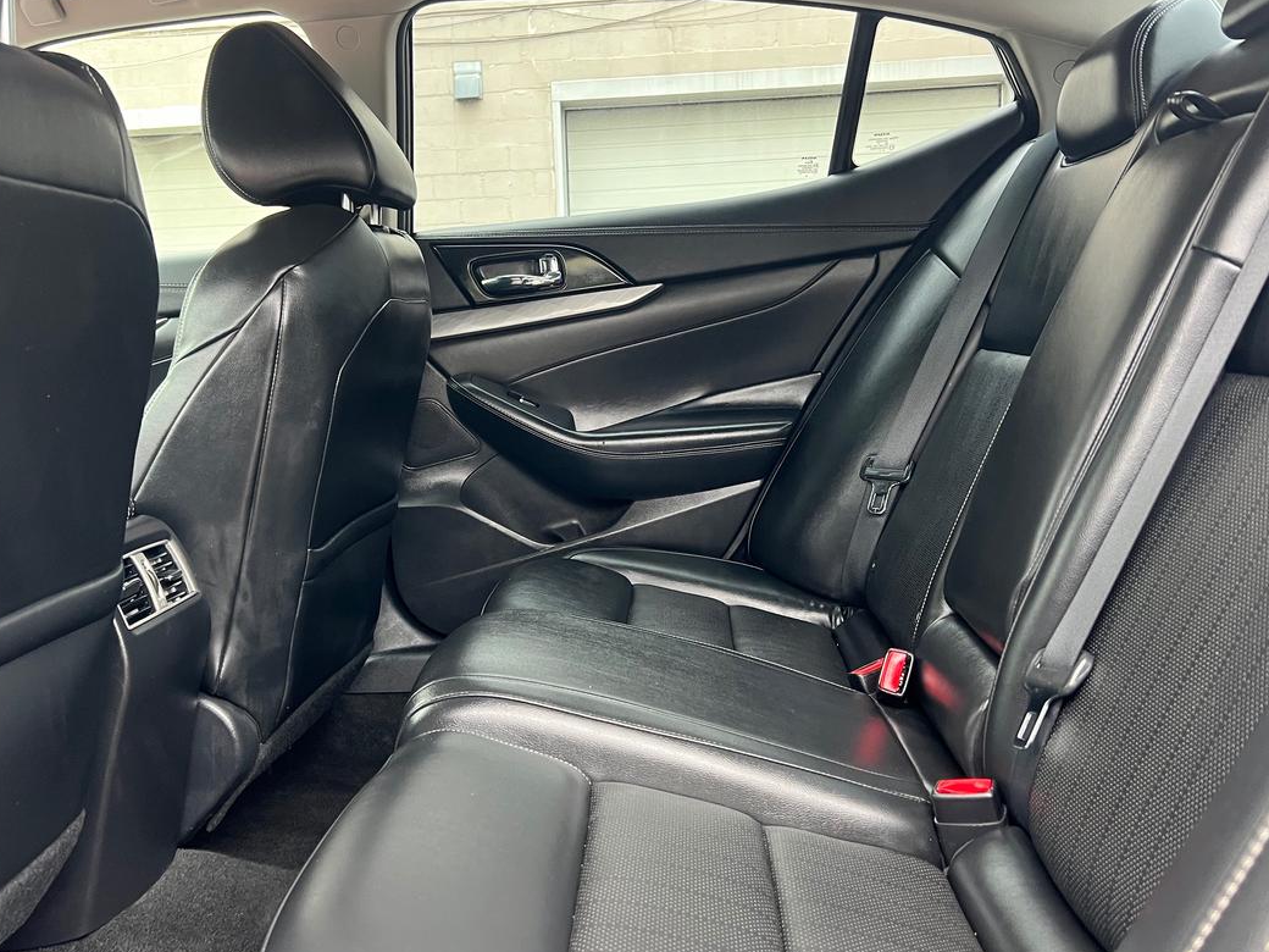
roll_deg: +3.2
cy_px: 500
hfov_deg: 56.6
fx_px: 1173
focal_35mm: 32
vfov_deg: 44.1
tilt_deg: -7.8
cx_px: 548
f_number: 1.5
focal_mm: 5.7
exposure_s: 1/60
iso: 160
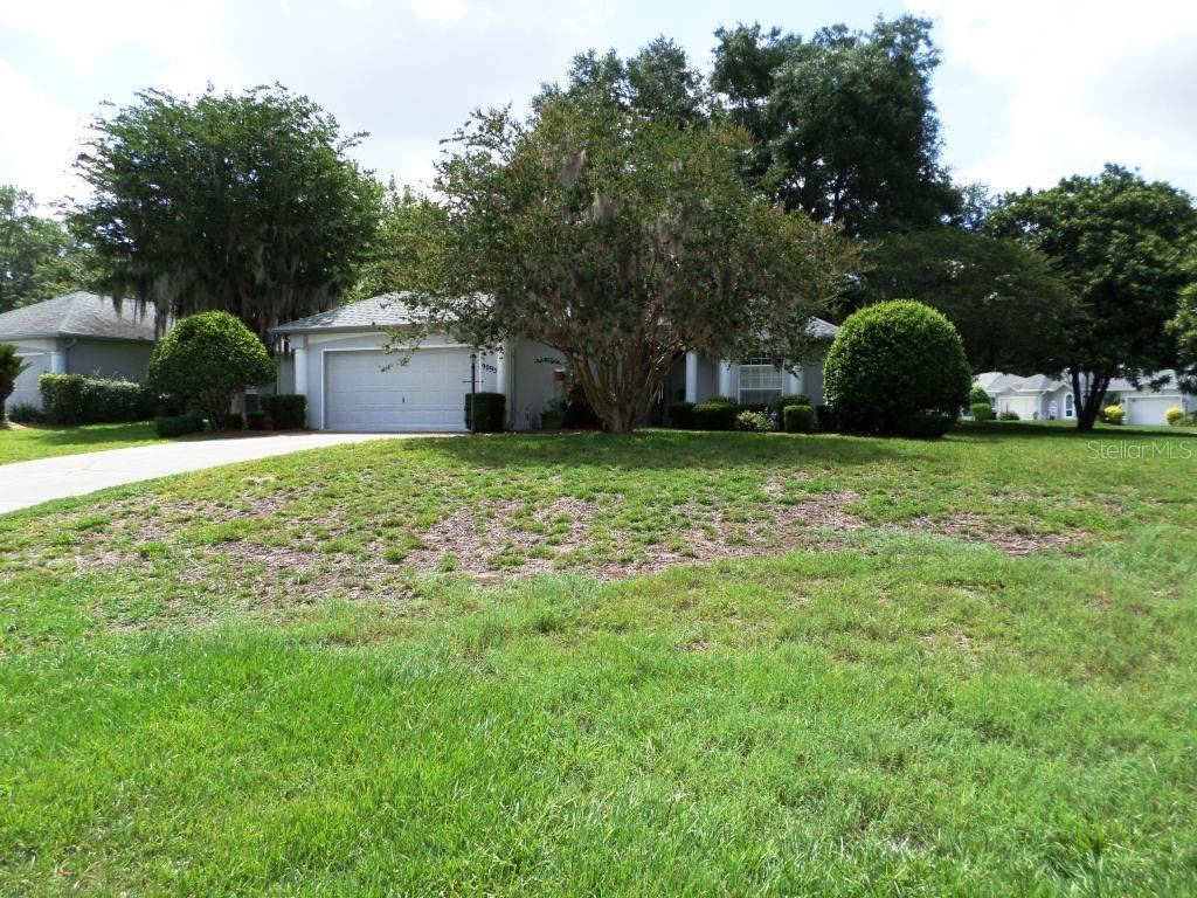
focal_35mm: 25
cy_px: 449
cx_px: 598
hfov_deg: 69.4
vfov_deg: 54.9
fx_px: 864
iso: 80
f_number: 2.5
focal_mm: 4.5
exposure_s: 1/1000
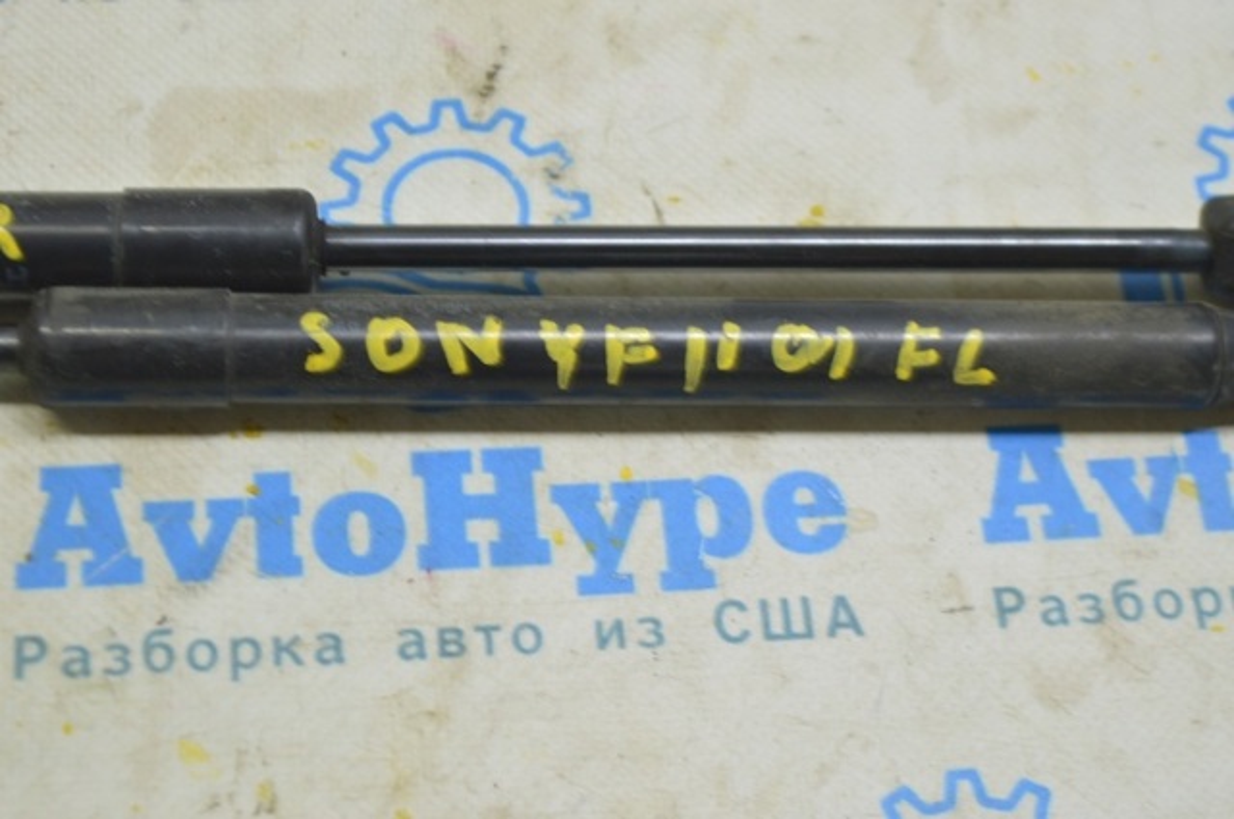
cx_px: 617
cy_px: 410
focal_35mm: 78
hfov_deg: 26.0
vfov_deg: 17.4
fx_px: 2670
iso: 400
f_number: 5.6
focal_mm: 52
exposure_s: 1/20
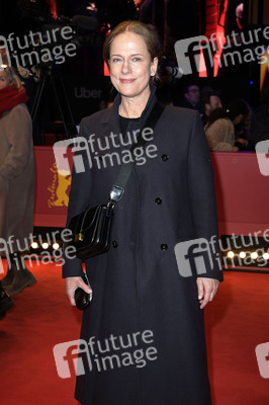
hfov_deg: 24.6
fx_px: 617
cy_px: 202
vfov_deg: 36.3
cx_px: 134
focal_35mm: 55
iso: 800
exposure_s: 1/200
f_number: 5.6
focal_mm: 55
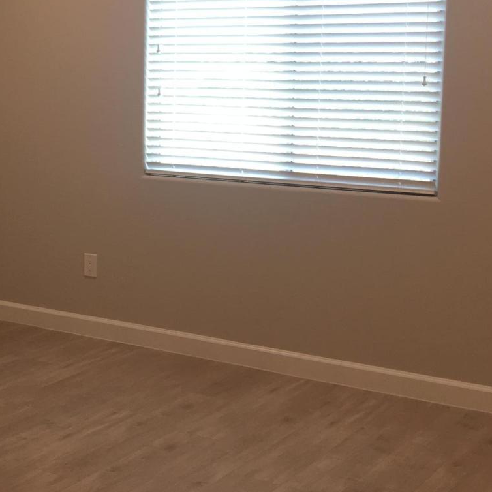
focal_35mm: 68
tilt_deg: -3.5
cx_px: 27
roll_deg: -0.2
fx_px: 1093
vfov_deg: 25.3
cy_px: 189
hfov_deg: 24.5
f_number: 2.2
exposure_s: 1/30
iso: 40
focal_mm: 4.15
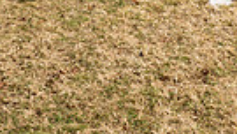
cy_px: -196
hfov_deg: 21.7
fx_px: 616
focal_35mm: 98
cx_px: 146
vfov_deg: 10.5
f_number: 11
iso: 100
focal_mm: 28
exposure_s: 1/250
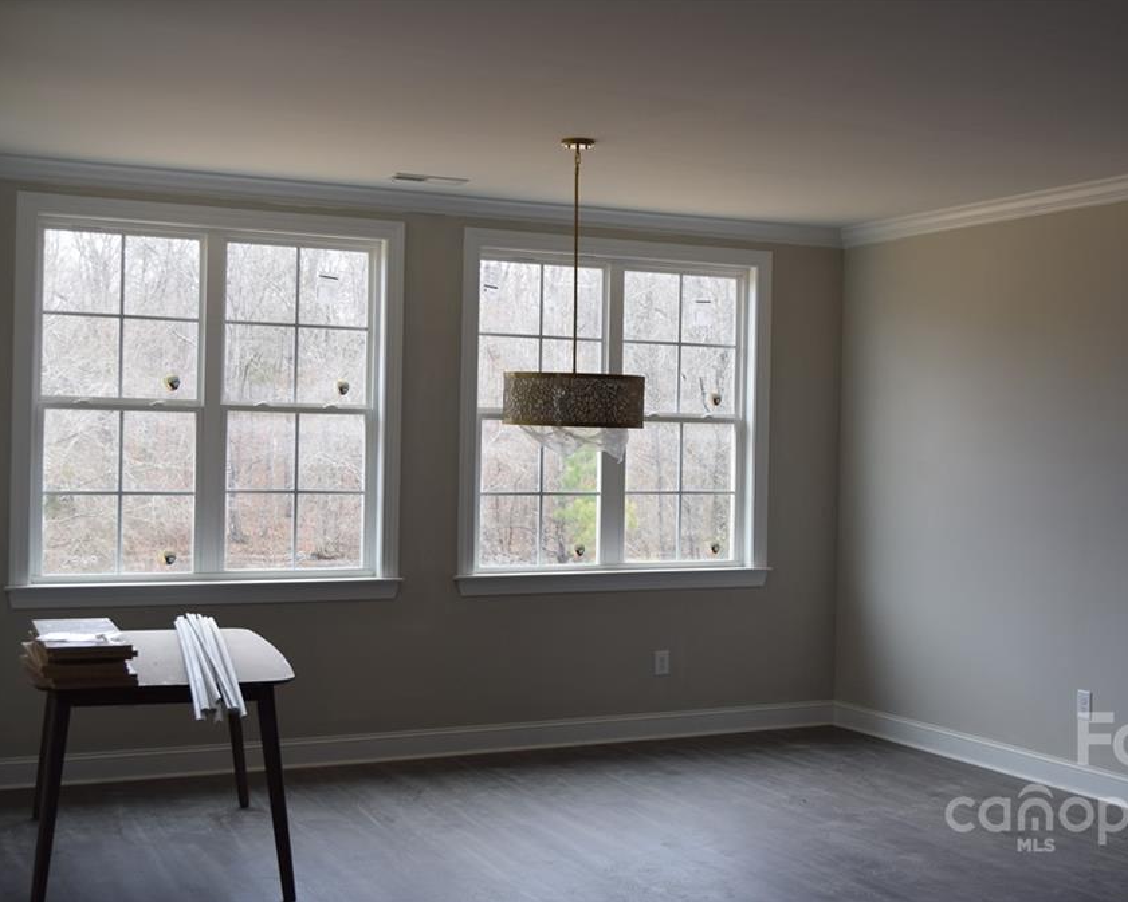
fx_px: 1603
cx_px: 660
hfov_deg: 38.7
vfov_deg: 31.5
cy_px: 449
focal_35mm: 48
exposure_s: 1/125
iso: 400
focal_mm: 28
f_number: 5.6
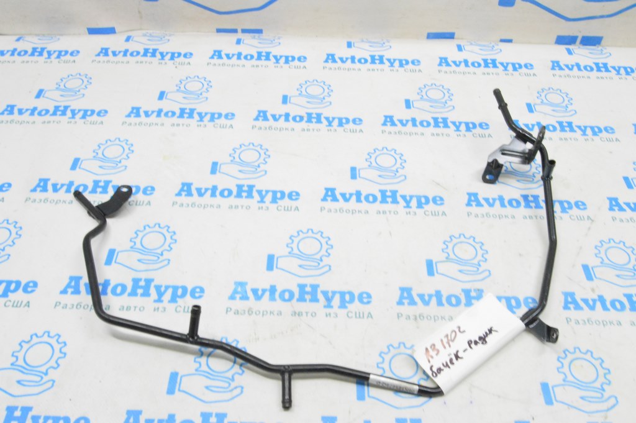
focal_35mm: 34
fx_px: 609
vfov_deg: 38.3
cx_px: 318
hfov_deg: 55.1
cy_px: 212
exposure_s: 1/15
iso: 6400
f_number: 20
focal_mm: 23
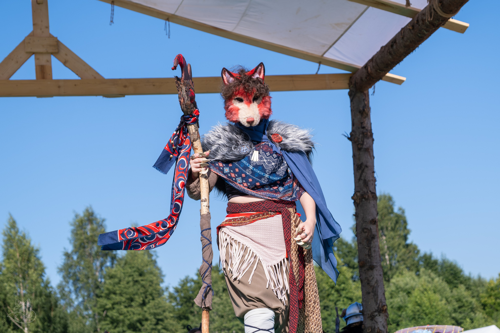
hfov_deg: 23.2
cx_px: 270
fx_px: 1220
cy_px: 162
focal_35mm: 88
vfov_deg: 15.6
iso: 160
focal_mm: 50
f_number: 4
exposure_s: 1/1000
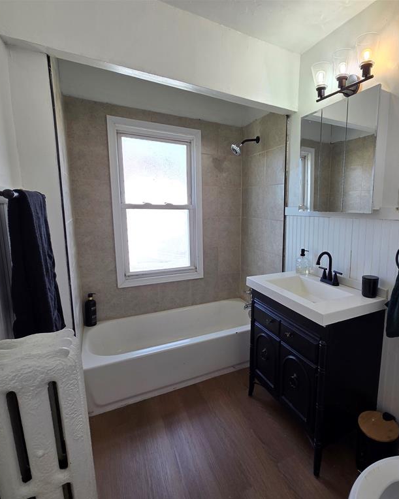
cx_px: 262
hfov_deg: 74.9
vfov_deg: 89.6
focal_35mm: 17
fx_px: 251
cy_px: 250
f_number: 2.2
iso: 50
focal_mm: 2.2
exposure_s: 1/120
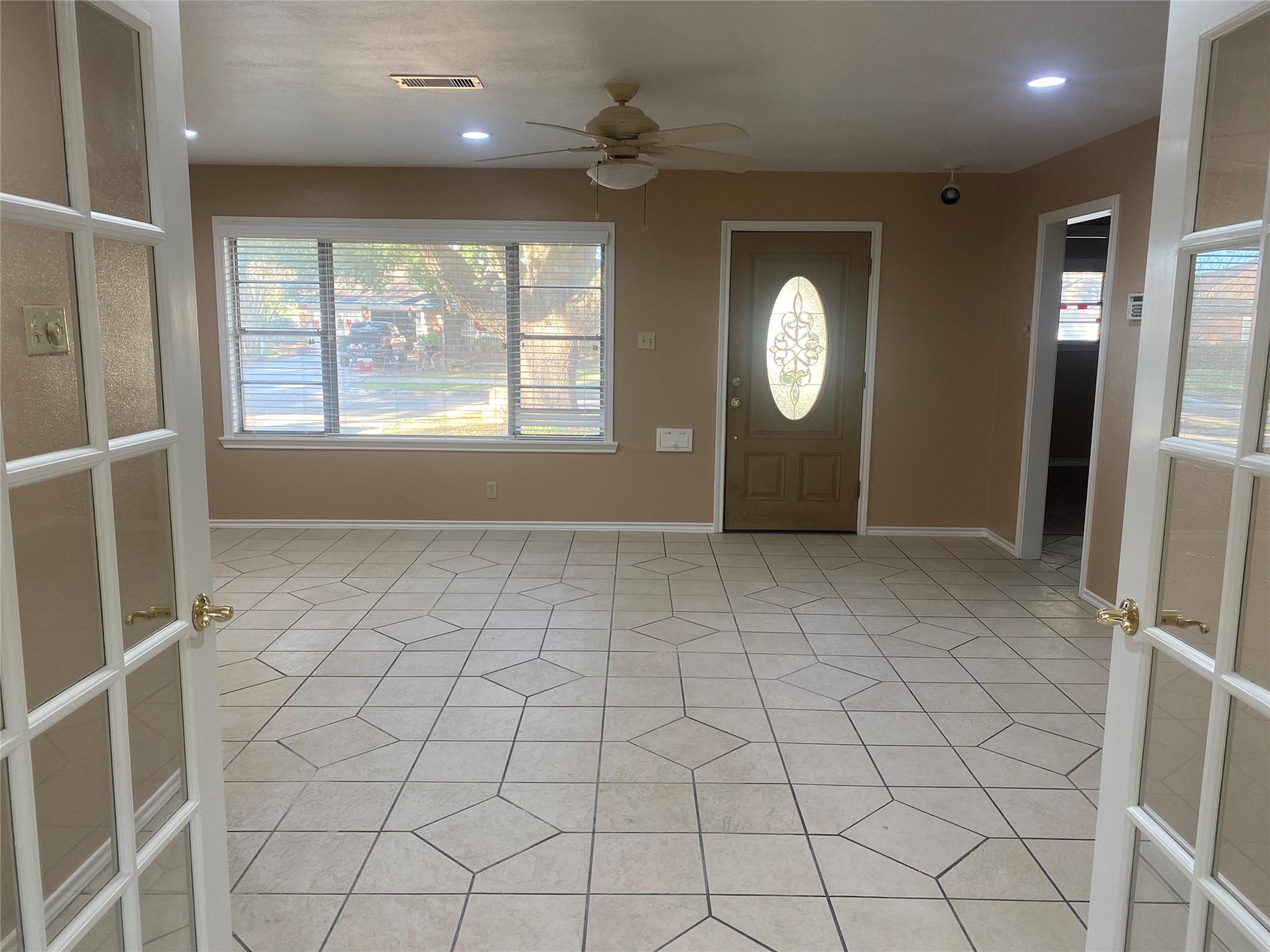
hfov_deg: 67.3
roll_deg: -1.2
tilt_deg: -9.6
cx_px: 635
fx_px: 954
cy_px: 476
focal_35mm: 26
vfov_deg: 53.1
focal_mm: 4.25
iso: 64
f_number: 1.8
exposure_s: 1/60
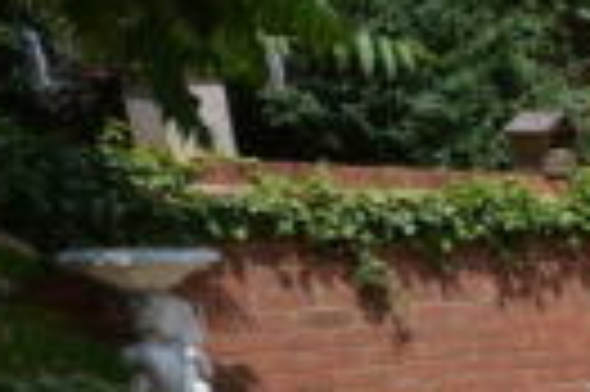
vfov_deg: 16.9
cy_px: 534
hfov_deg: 15.2
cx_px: 1412
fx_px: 1228
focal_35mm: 75
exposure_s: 1/250
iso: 100
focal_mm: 10
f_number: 8
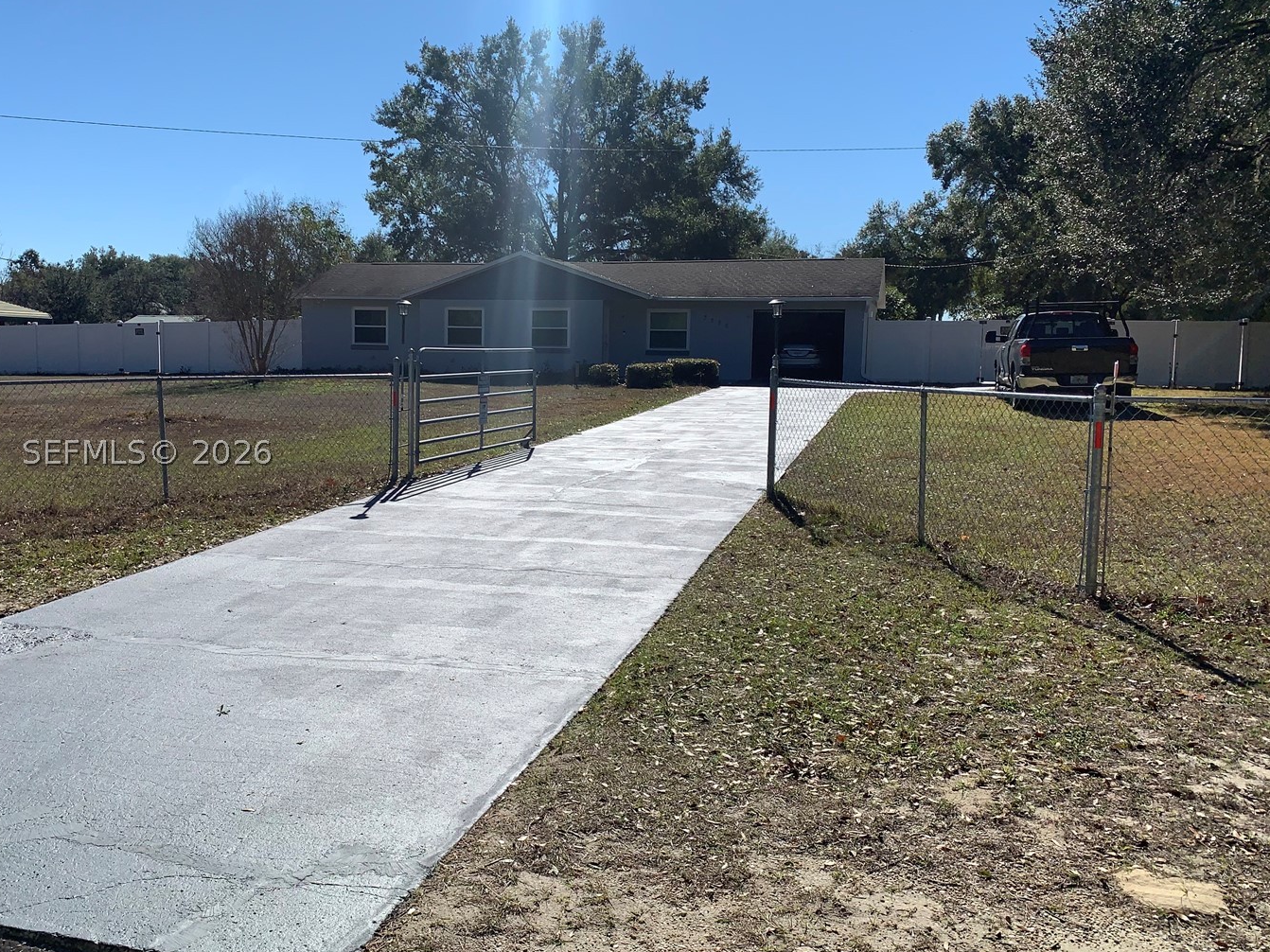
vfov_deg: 45.4
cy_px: 452
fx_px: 1137
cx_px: 562
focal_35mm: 31
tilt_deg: -5.4
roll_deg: -0.4
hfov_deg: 58.2
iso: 25
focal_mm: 4.25
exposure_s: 1/3937
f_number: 1.8
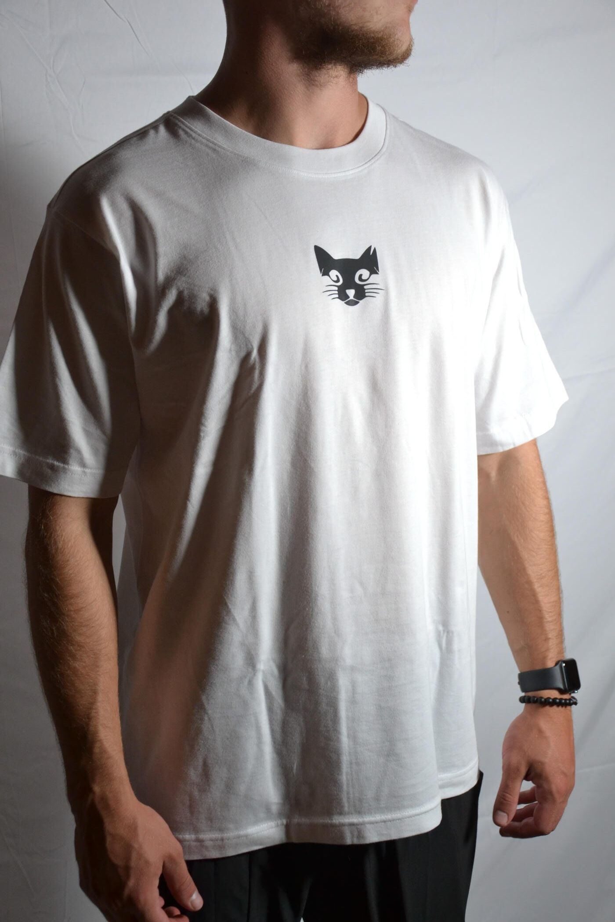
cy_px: 461
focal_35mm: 52
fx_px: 1345
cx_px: 308
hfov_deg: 25.8
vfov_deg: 37.9
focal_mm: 35
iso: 800
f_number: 4.5
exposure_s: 1/15
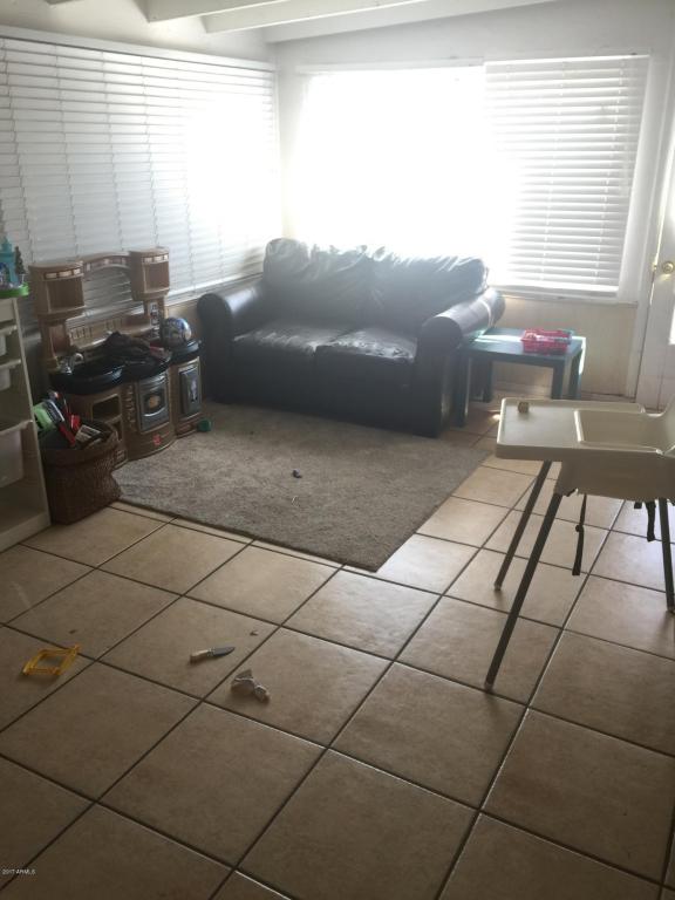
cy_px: 450
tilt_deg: -20.9
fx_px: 754
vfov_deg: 61.7
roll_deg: -0.6
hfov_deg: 48.2
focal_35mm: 29
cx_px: 338
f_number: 2.2
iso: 32
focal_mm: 4.15
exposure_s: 1/30
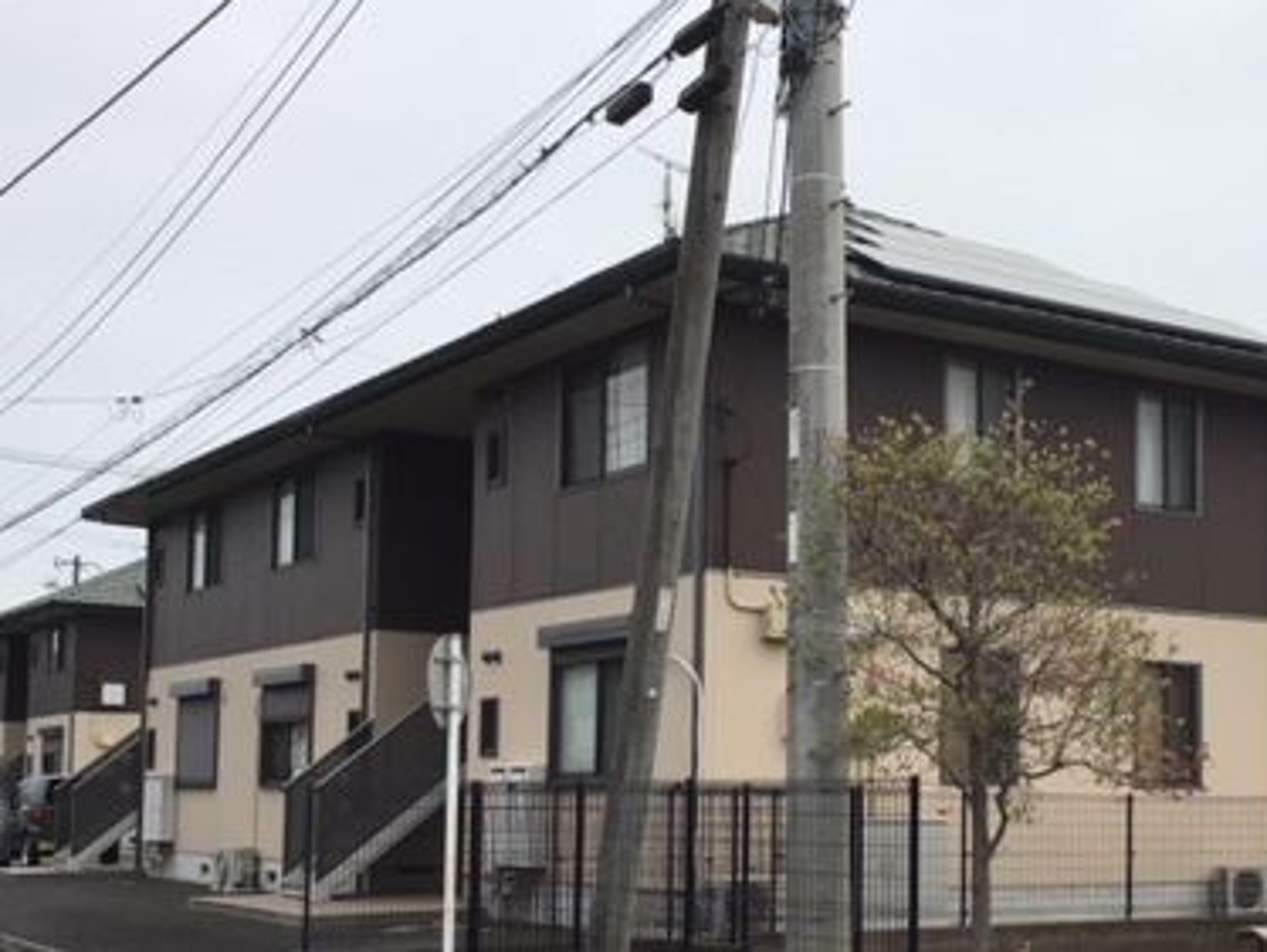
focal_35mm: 53
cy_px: 661
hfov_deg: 35.5
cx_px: 921
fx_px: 1941
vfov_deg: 27.3
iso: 25
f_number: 2.4
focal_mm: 3.3
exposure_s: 1/2092
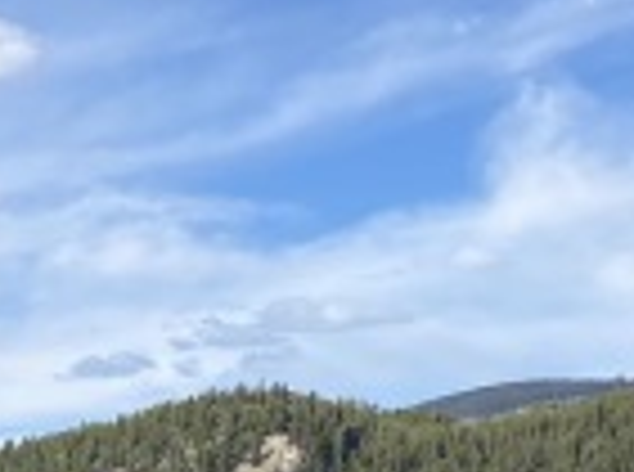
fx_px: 2704
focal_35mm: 148
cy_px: 611
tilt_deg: +2.0
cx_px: -342
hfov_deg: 12.6
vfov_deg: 9.8
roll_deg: +0.6
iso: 32
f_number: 1.8
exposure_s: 1/2513
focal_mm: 4.25
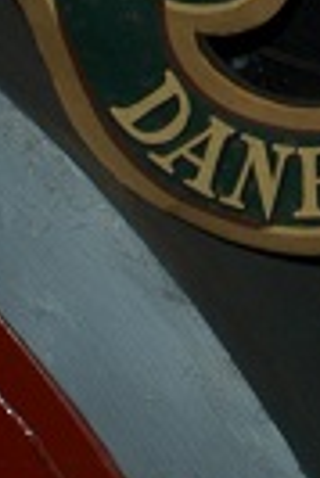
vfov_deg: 6.7
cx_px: 1134
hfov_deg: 4.3
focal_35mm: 305
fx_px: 4055
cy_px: -101
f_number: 2.8
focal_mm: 35
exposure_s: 1/180
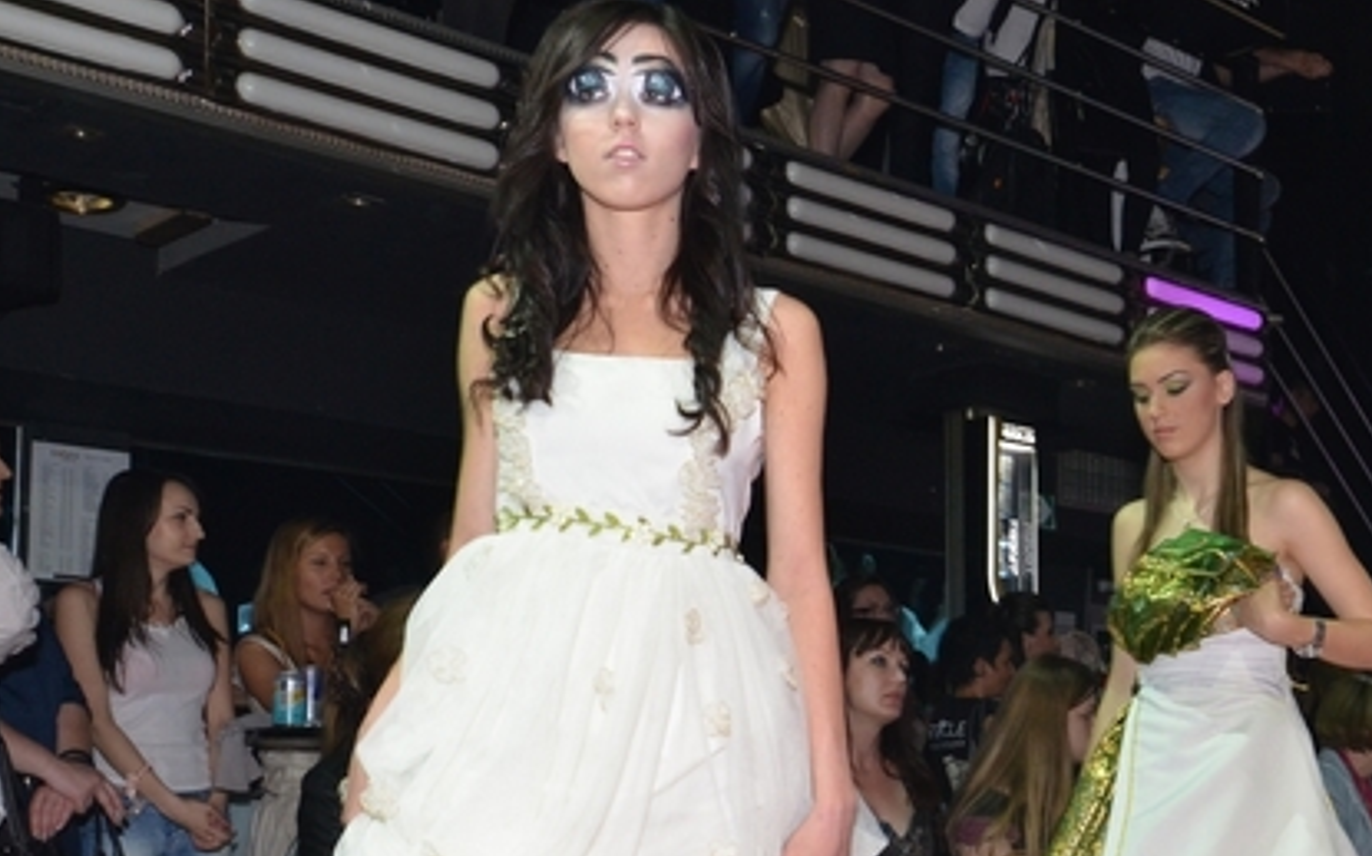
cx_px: 1122
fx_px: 1944
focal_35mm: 52
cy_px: 777
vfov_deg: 24.1
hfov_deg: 37.3
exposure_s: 1/60
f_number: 7.1
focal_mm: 18
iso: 800
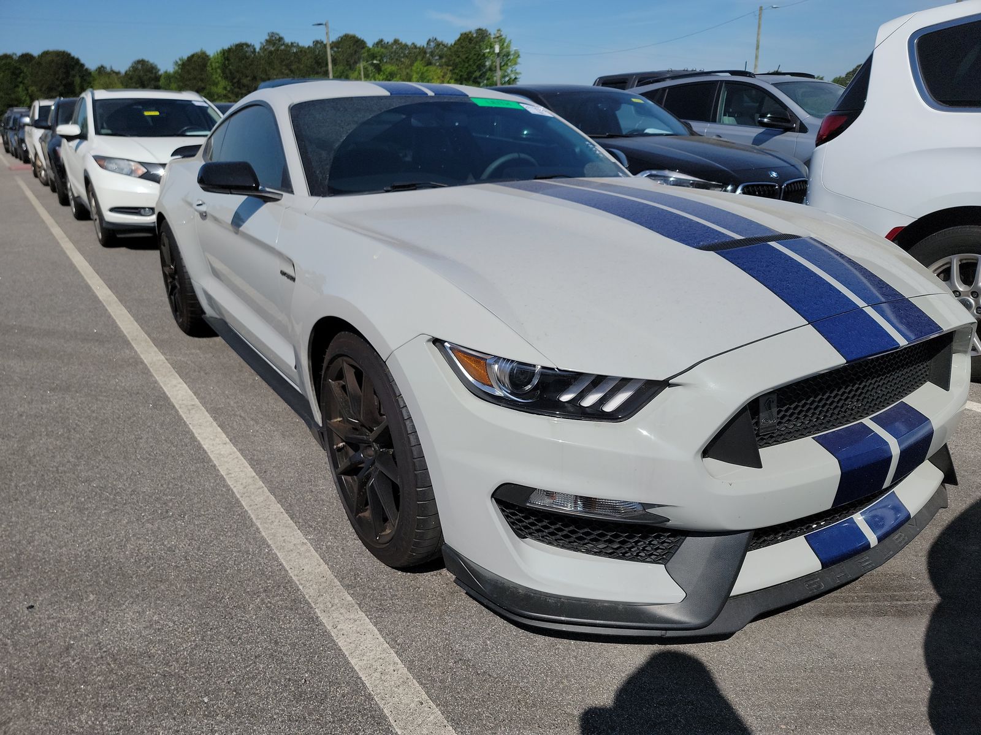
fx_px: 680
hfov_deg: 71.6
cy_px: 368
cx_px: 490
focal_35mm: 24
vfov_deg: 56.8
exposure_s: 1/1823
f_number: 1.8
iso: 50
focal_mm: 6.7
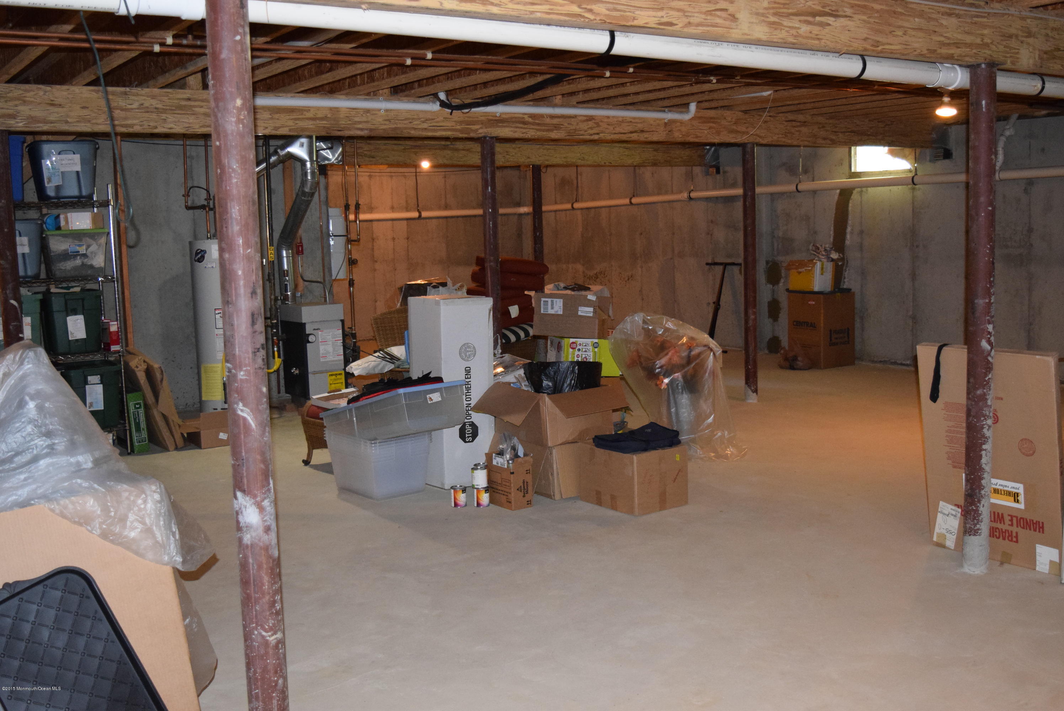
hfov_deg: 51.2
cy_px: 356
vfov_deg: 35.6
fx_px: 1109
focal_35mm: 38
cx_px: 532
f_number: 4
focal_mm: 25
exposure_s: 1/60
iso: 3200
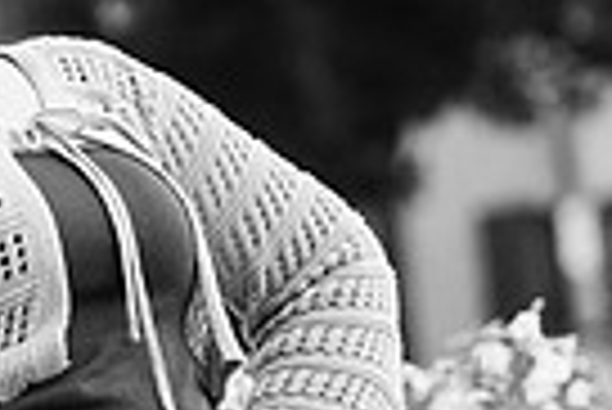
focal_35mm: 696
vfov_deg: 2.0
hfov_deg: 3.0
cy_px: 255
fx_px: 11844
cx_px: -256
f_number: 5.6
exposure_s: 1/200
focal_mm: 163
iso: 2500
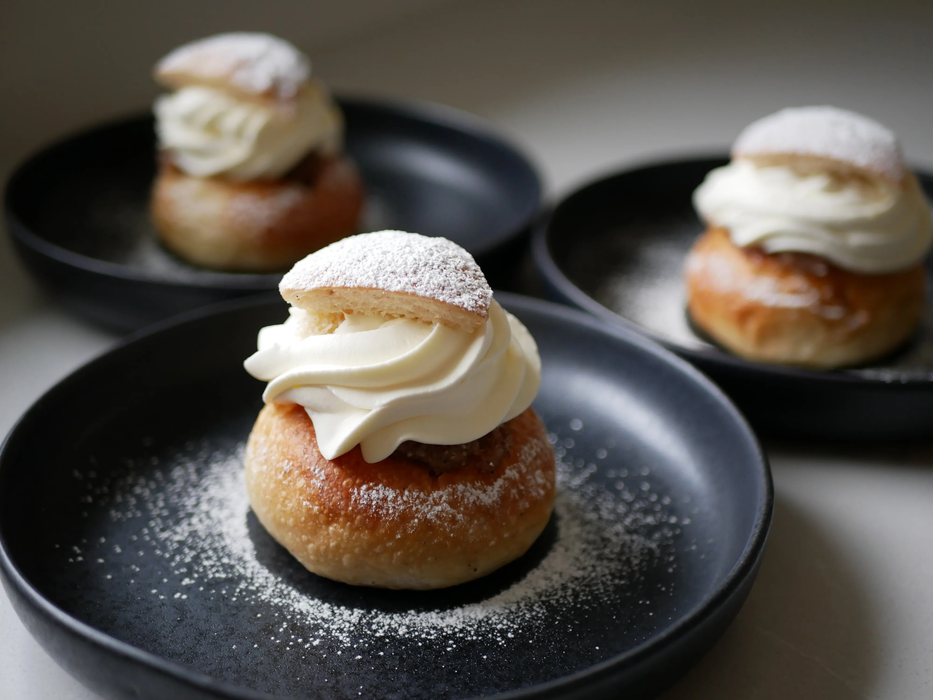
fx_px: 1348
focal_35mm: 50
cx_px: 466
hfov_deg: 38.2
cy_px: 350
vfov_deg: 29.1
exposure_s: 1/60
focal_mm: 25
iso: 400
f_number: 1.7
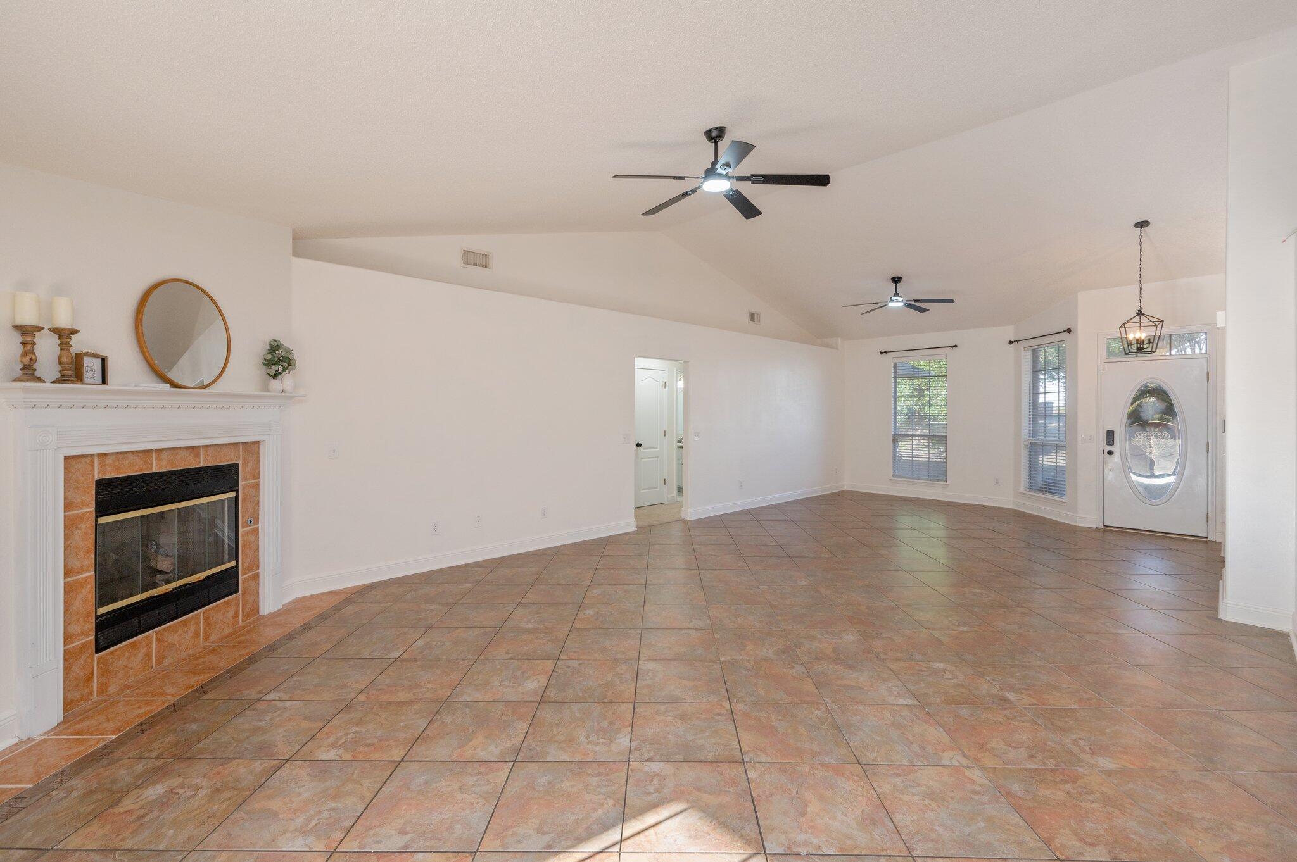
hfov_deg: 98.6
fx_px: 558
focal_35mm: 16
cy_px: 431
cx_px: 648
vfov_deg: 75.4
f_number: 9
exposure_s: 1/30
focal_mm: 15.5
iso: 320
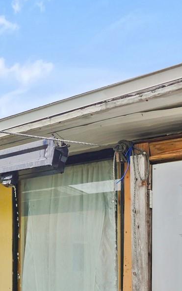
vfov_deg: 43.8
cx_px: 71
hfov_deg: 31.9
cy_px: 276
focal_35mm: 40
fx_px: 318
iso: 200
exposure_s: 1/200
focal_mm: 7
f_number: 5
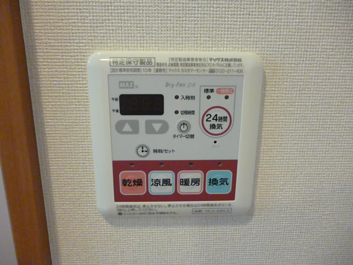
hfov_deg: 63.4
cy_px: 132
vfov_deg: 49.7
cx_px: 176
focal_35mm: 28
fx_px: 286
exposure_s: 1/80
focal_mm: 5
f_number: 3.1
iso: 800
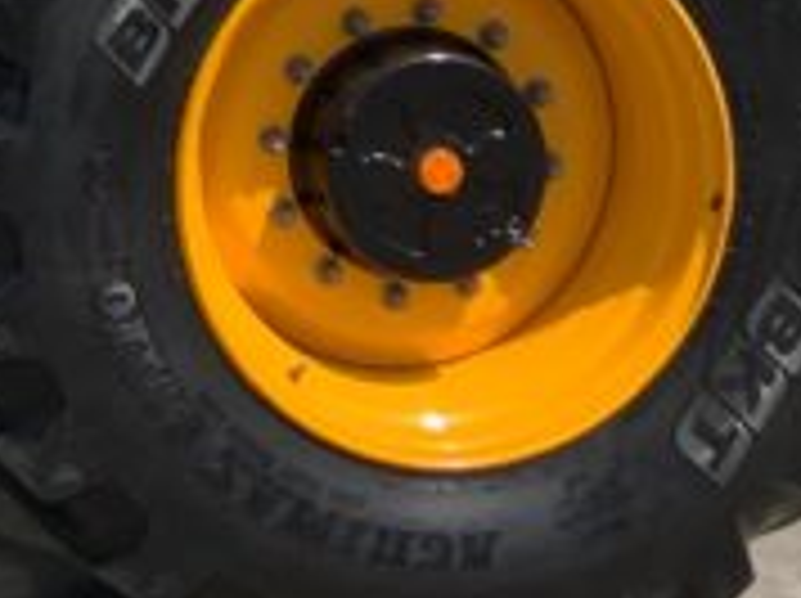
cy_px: -544
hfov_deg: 11.5
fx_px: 3859
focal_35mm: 167
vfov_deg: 8.5
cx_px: -320
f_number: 1.8
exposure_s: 1/1250
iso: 16
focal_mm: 3
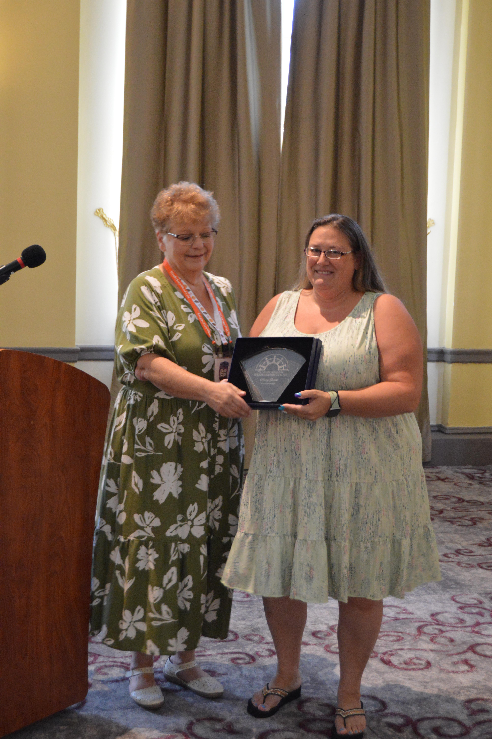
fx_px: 1171
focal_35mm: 57
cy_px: 370
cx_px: 246
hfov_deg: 23.7
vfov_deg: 35.1
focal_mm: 38
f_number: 4.8
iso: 3200
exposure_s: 1/50
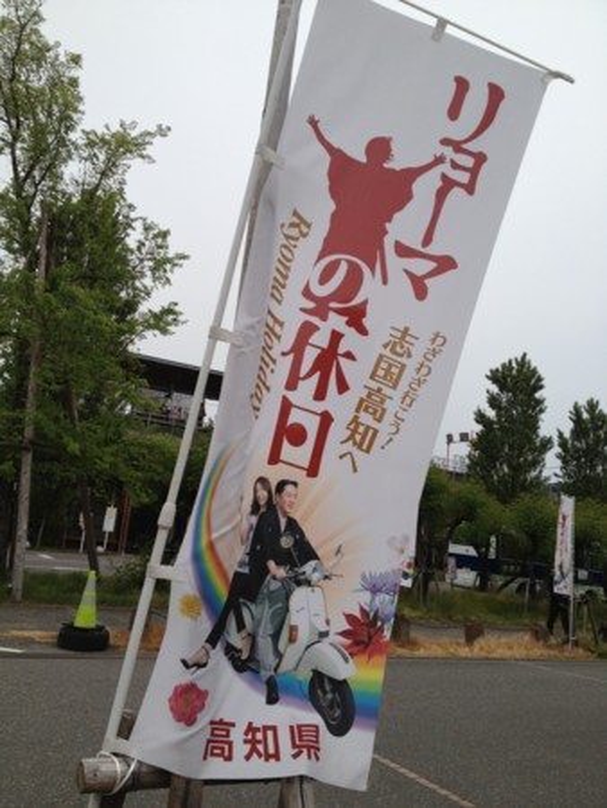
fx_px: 818
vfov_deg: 52.6
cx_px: 304
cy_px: 404
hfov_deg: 40.7
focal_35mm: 35
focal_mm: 4.28
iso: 64
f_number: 2.4
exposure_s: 1/2045
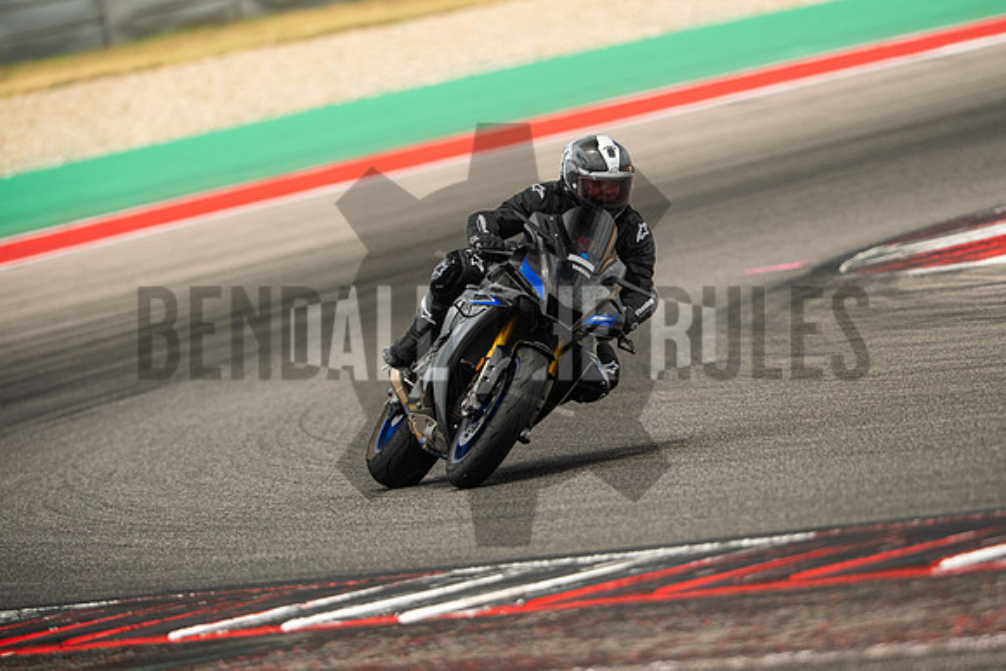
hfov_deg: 4.9
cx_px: 503
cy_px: 336
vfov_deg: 3.3
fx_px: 11739
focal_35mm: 420
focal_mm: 280
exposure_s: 1/2000
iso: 500
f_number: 2.8
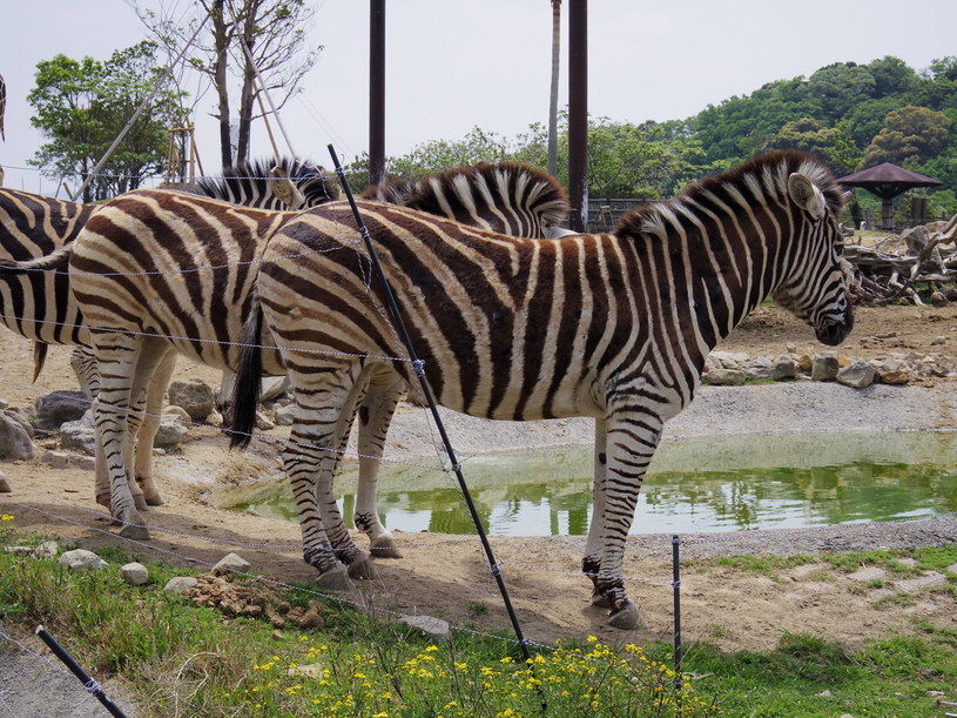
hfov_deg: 25.0
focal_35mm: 78
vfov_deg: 18.9
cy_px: 359
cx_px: 478
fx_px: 2156
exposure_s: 1/1250
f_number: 4
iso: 200
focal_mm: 16.9
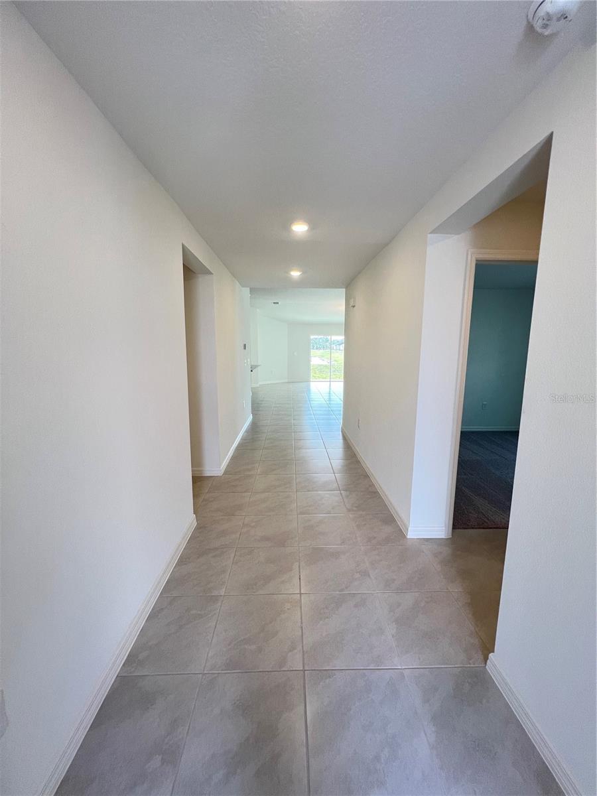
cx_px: 298
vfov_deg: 106.2
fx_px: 299
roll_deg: +0.2
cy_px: 398
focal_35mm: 13
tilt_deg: -8.7
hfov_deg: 89.9
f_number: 1.8
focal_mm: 1.57
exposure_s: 1/120
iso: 100
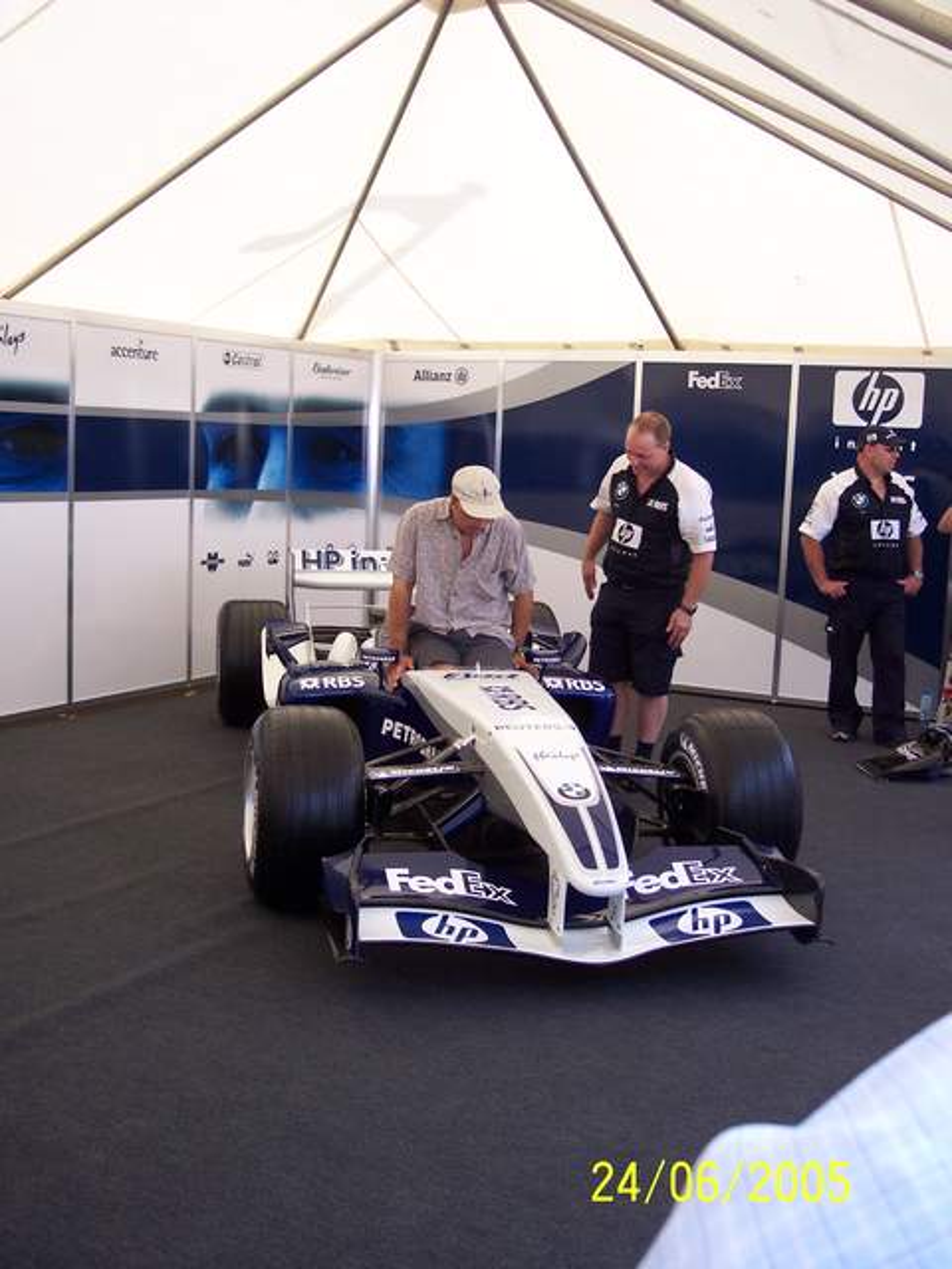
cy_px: 634
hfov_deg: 37.7
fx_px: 1393
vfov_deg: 49.0
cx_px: 476
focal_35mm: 38
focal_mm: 8
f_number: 2.8
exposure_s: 1/350
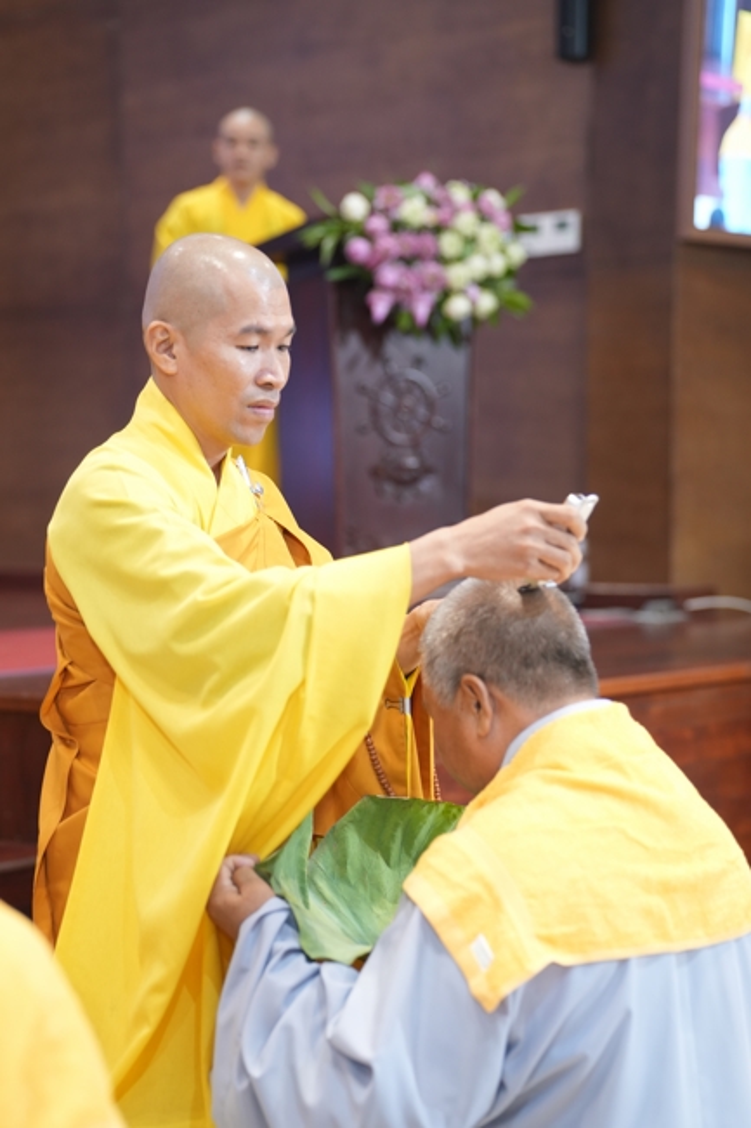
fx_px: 2254
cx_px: 376
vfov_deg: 28.1
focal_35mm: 72
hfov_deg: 18.9
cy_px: 564
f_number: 2.5
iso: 1250
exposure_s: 1/80
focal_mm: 72
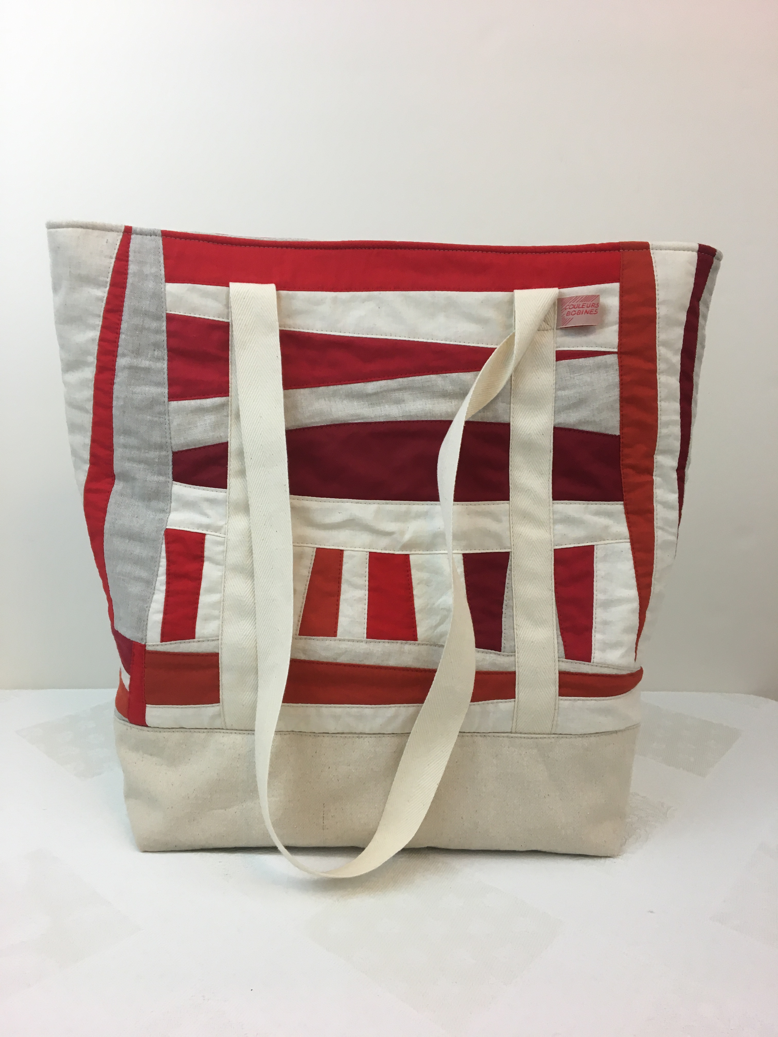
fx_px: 869
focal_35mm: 29
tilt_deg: -8.2
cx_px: 389
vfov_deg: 61.7
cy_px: 518
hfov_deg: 48.2
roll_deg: -1.8
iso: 80
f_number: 2.2
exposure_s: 1/33
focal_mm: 4.15
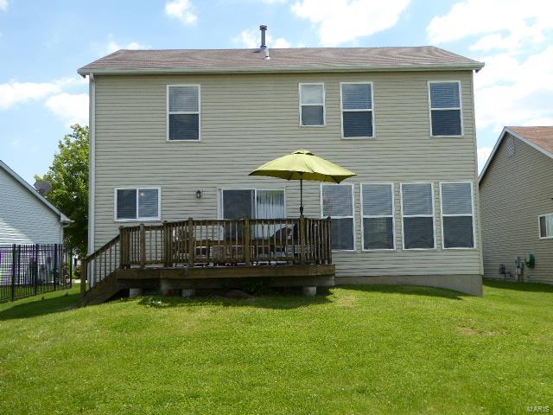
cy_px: 208
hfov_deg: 51.4
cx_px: 276
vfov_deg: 39.7
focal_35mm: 36
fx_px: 575
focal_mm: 6.3
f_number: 3.7
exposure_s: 1/640
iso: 100
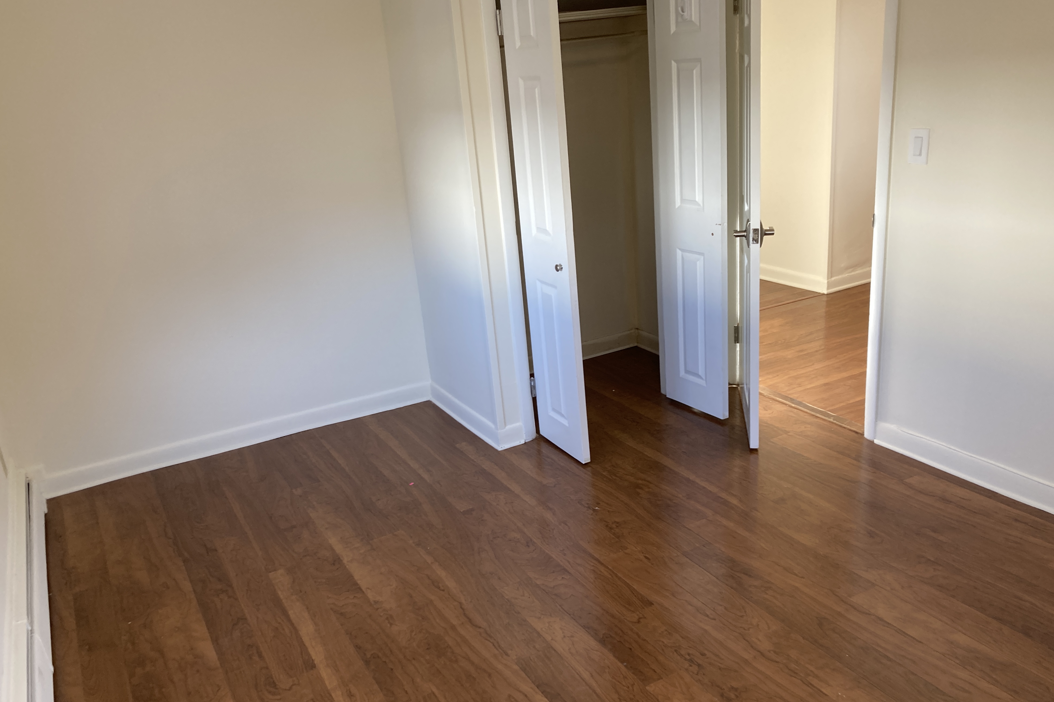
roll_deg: +6.9
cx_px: 520
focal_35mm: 30
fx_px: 878
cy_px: 381
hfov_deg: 61.9
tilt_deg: -18.2
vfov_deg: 43.6
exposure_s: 1/60
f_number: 1.8
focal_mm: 3.99
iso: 50
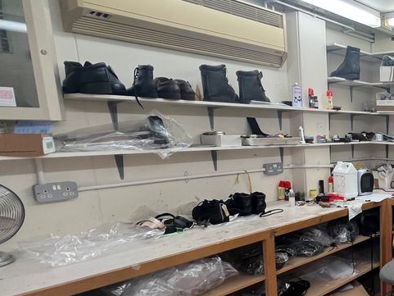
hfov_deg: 44.4
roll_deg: -1.0
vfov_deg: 46.2
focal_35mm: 30
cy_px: 192
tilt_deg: -8.0
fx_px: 342
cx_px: 441
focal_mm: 1.57
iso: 125
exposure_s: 1/100
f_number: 1.8
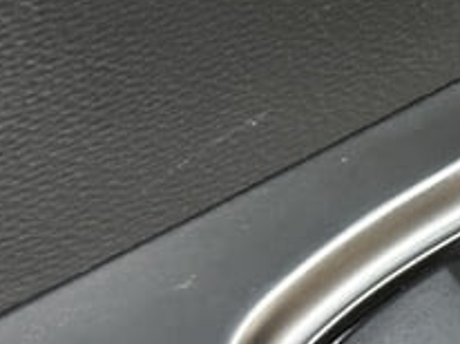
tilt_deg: -57.0
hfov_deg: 8.8
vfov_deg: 7.1
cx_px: 971
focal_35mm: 210
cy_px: 115
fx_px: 2787
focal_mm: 6.86
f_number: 1.78
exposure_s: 1/25
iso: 640
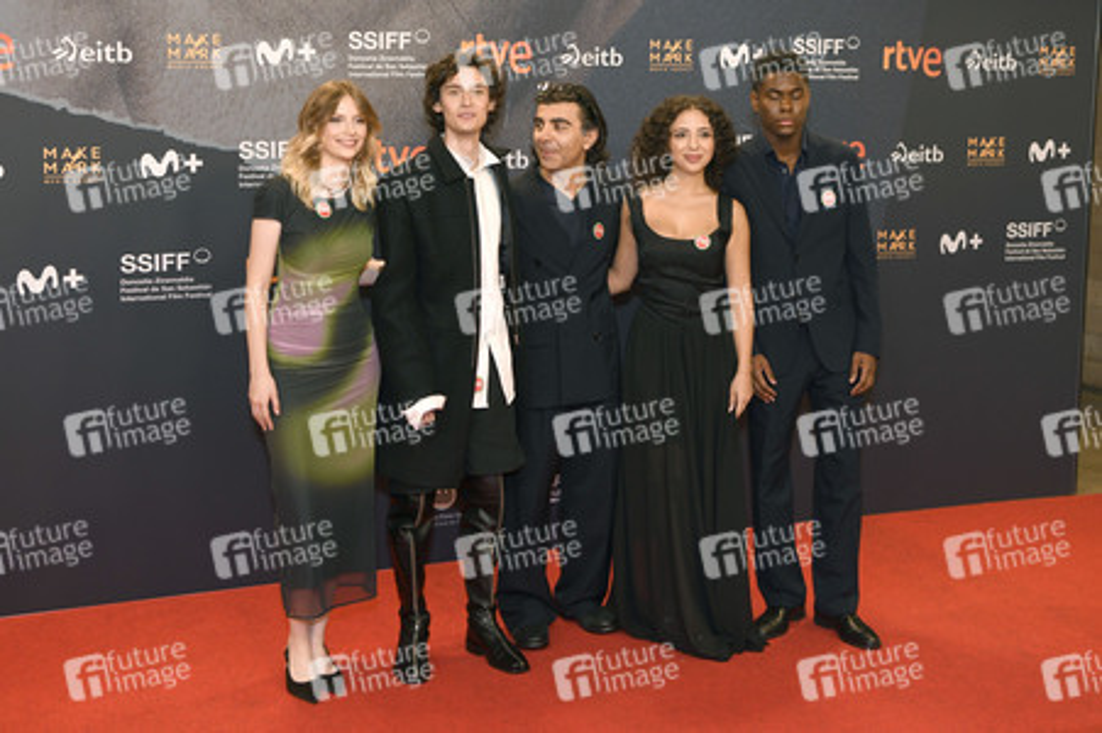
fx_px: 1346
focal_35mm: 44
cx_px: 551
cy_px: 366
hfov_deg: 44.5
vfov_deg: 30.5
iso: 800
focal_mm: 44
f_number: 4
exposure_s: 1/320
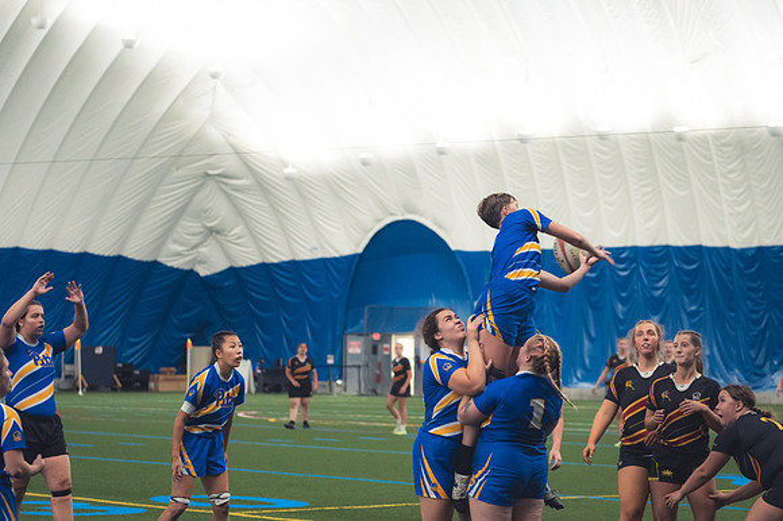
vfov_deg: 12.2
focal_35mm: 112
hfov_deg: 18.3
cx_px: 392
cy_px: 260
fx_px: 2435
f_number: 2.8
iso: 2500
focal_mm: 75
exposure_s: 1/320
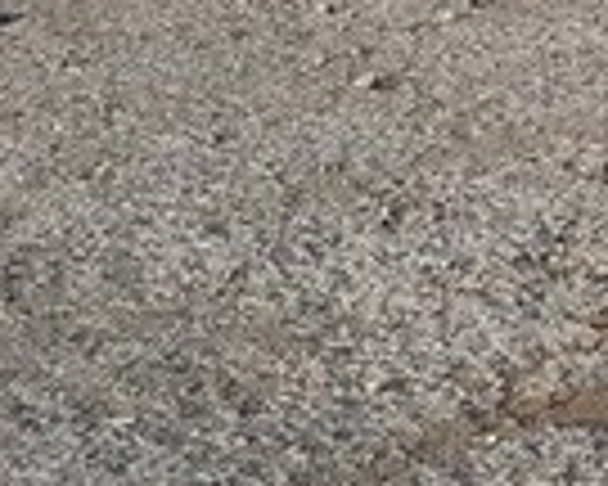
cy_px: -245
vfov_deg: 11.9
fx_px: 2231
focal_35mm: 124
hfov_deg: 12.3
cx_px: 1455
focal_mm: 4.2
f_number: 1.7
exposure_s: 1/1344
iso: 50
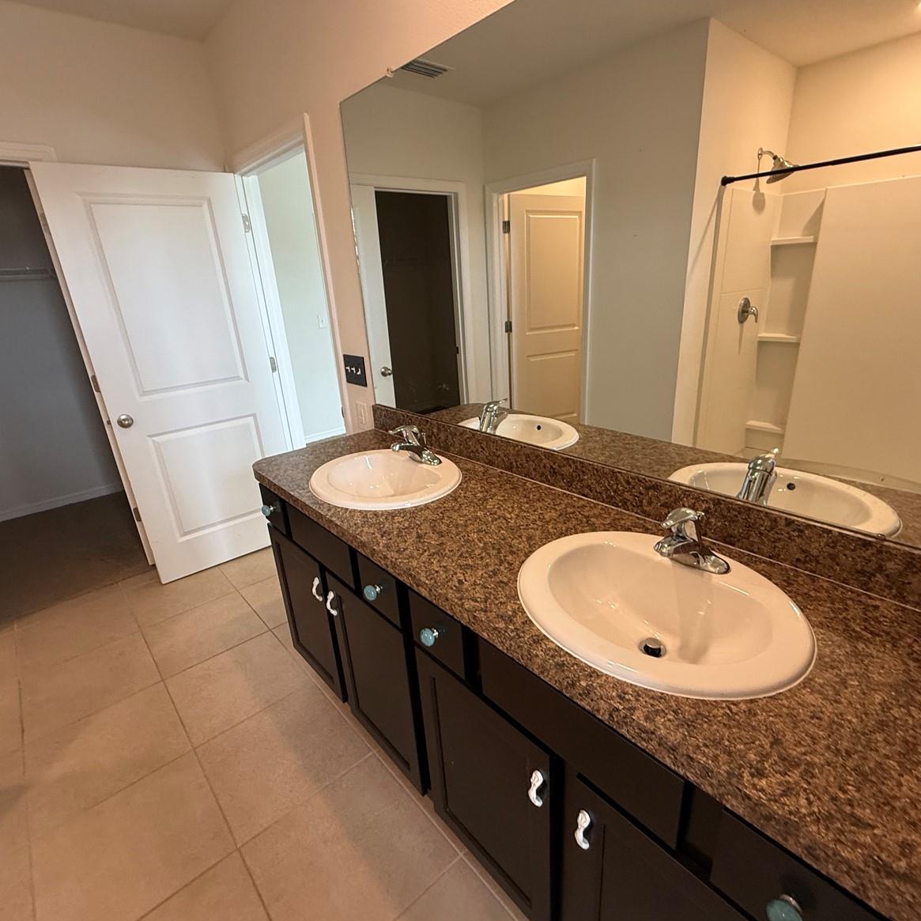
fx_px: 512
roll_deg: +2.9
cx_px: 468
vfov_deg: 84.0
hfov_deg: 84.0
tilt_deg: -20.5
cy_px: 462
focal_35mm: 17
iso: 160
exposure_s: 1/60
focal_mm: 2.22
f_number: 2.2
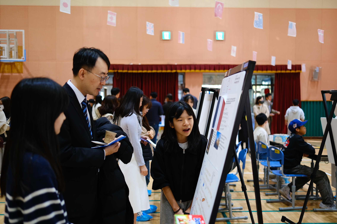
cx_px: 168
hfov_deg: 54.4
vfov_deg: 37.9
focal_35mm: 35
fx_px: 328
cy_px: 112
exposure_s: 1/120
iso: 200
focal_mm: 23
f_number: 1.4
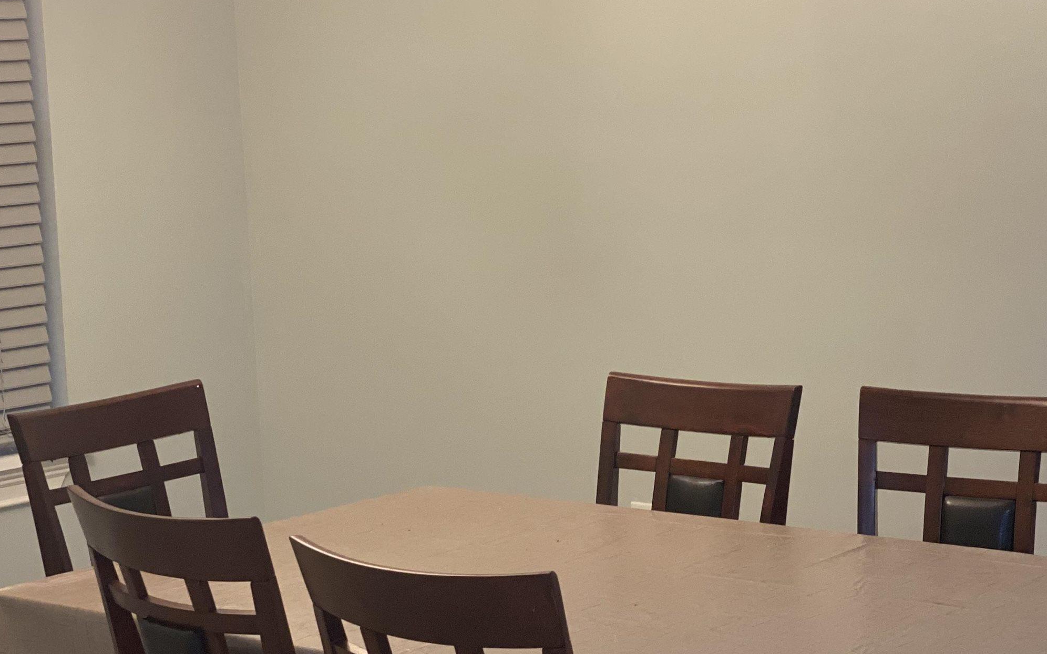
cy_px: 288
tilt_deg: -5.4
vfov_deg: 15.4
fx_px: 2425
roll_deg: +2.1
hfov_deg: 24.4
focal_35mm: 85
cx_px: 559
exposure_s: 1/40
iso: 160
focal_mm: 6
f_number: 2
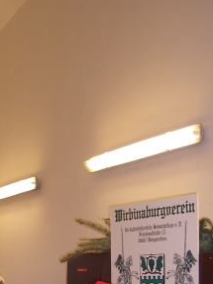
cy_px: 313
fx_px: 640
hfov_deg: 18.7
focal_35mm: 78
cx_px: 46
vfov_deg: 23.5
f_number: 2.6
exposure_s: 1/40
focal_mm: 5.8
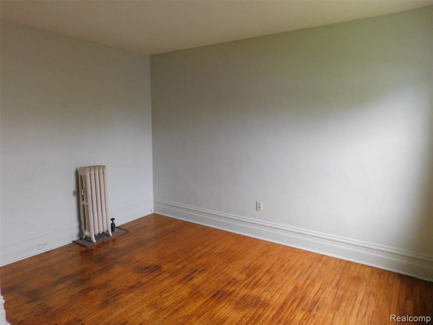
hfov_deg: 73.9
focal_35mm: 23
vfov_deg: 58.9
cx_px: 216
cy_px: 162
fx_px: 288
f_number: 3
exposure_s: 1/25
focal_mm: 4
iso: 400
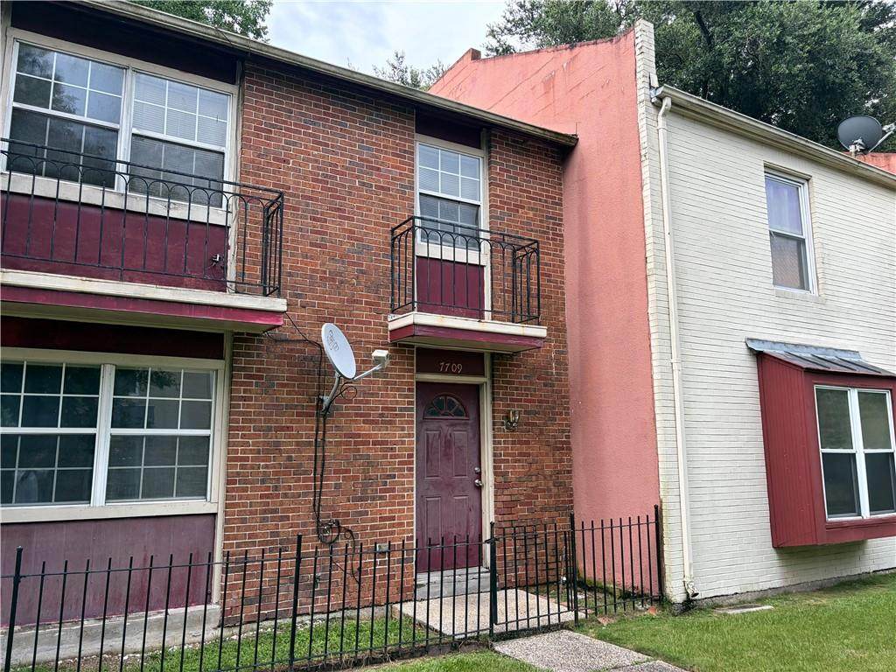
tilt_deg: +8.6
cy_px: 336
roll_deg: +2.0
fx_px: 673
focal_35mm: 26
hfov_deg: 67.3
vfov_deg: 53.1
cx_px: 448
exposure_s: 1/195
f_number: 1.6
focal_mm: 5.96
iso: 40
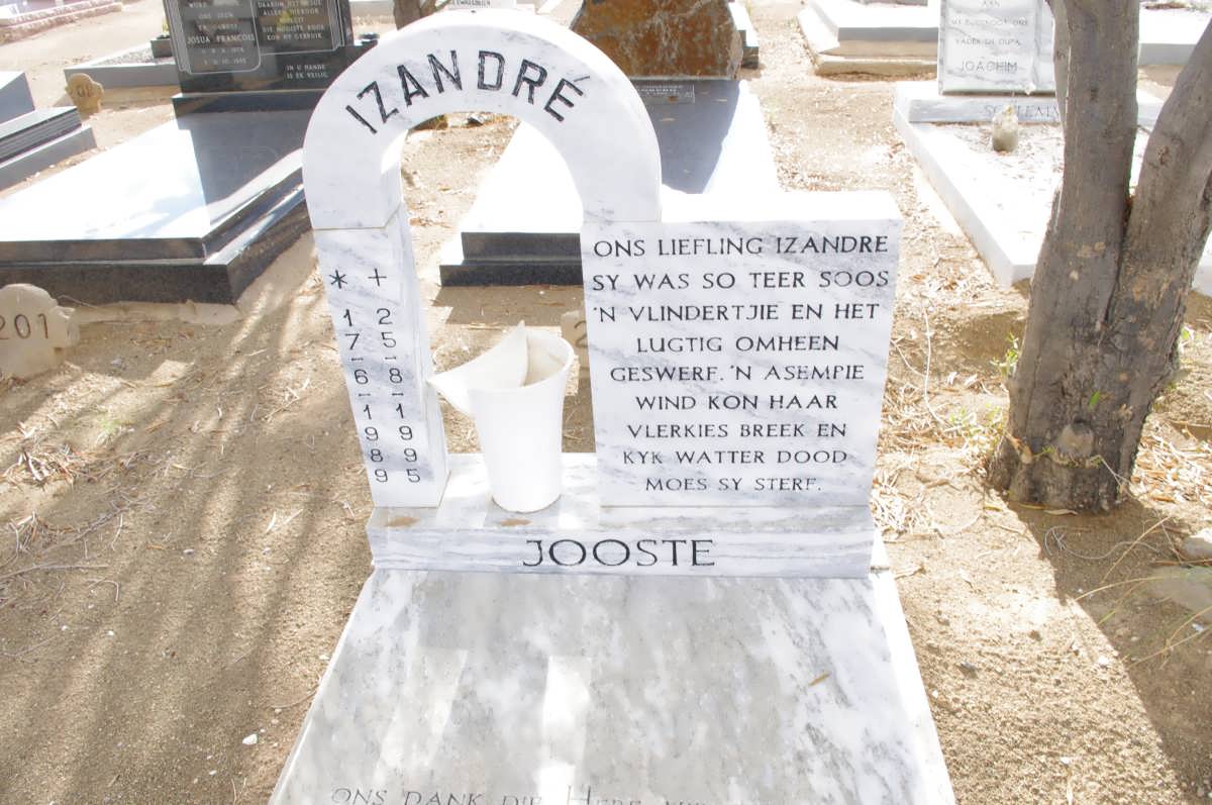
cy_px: 402
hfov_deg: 67.4
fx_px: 908
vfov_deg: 47.8
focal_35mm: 27
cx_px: 606
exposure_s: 1/125
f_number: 11
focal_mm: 18
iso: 800
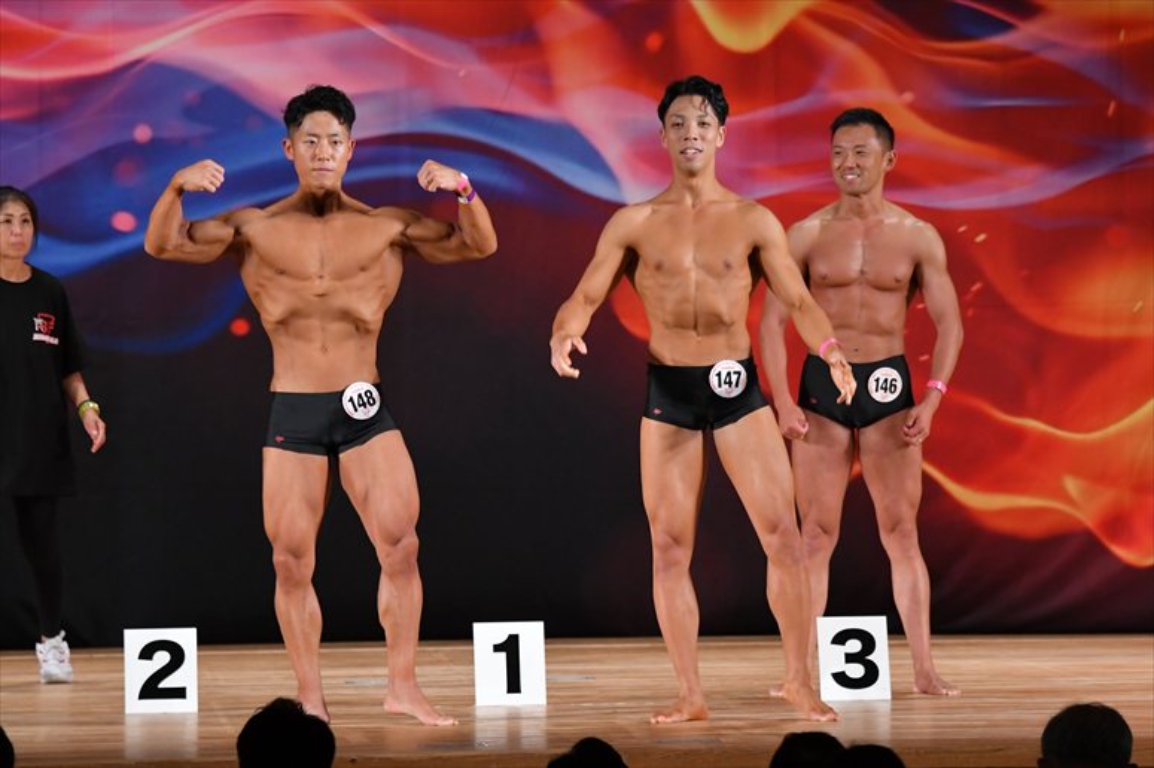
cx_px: 577
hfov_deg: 9.5
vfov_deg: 6.3
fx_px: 6953
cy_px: 384
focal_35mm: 217
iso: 3200
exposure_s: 1/400
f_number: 5.6
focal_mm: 145
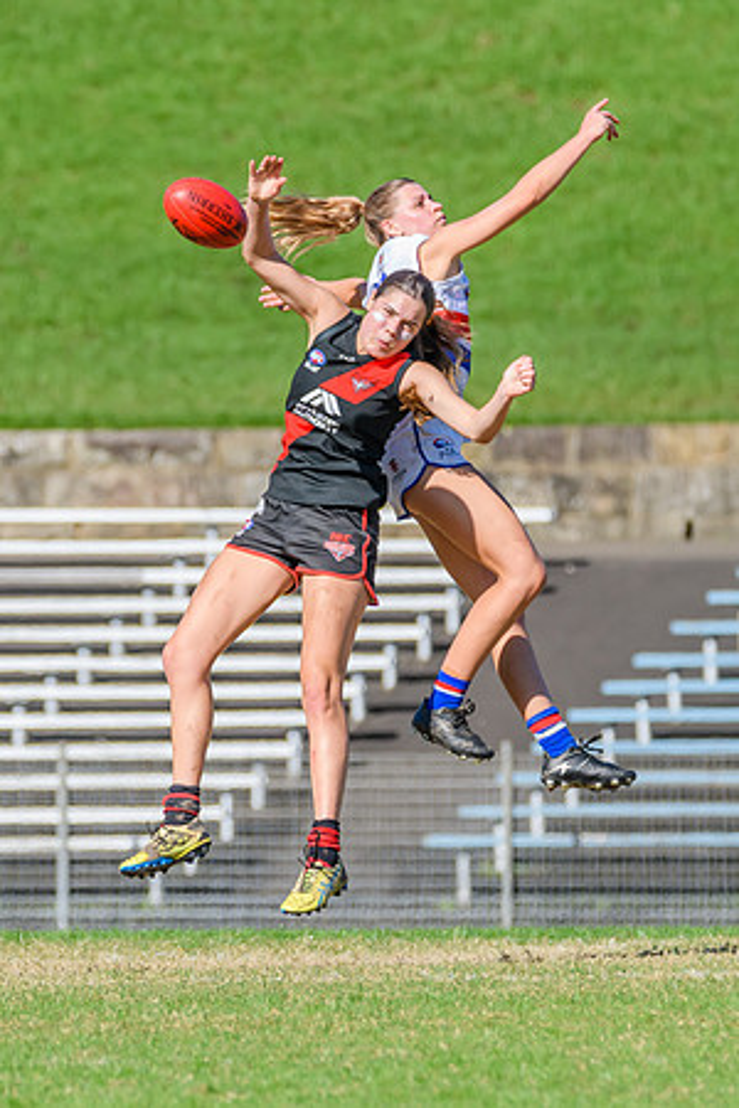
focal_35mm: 808
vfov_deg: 2.6
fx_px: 24878
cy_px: 551
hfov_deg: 1.7
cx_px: 289
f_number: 8
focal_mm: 380
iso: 640
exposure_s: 1/1600
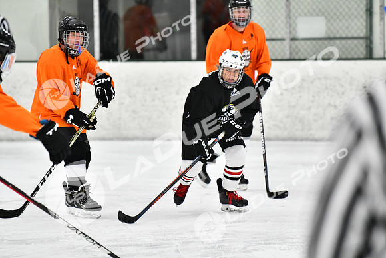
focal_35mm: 285
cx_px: 193
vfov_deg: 4.8
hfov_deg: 7.2
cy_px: 129
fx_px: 3056
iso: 5000
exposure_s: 1/1250
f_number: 2.8
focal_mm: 190
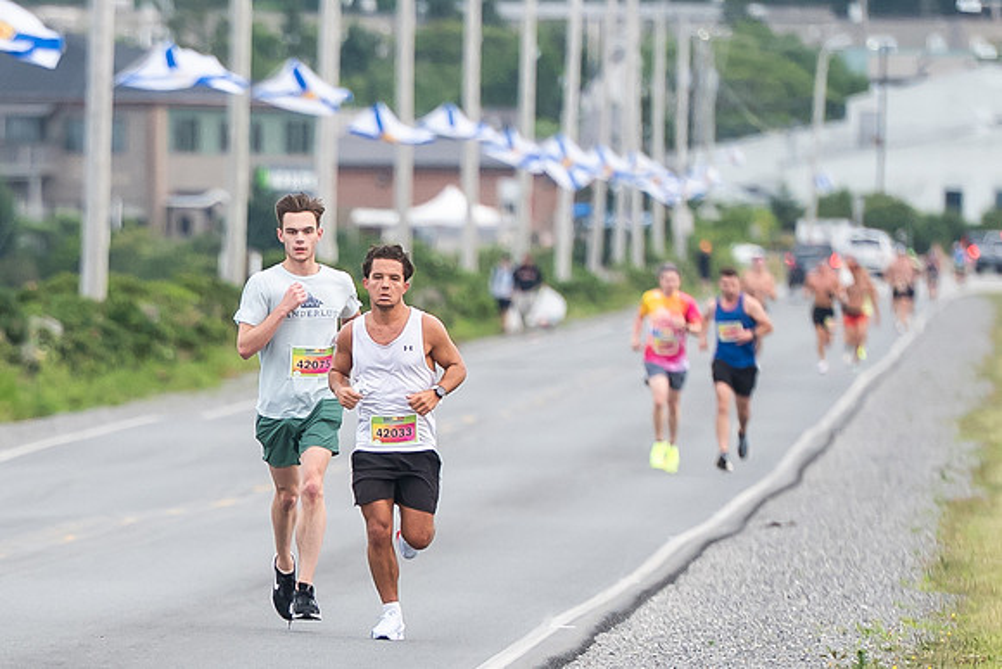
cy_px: 560
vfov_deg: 1.7
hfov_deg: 2.6
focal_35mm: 806
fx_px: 22432
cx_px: 181
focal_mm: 200
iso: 500
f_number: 4
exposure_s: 1/800
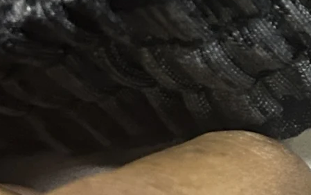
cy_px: 23
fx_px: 1331
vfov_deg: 8.3
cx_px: 594
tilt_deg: -60.0
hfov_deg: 12.0
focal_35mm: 157
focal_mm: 5.7
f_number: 1.5
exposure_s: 1/50
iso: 320
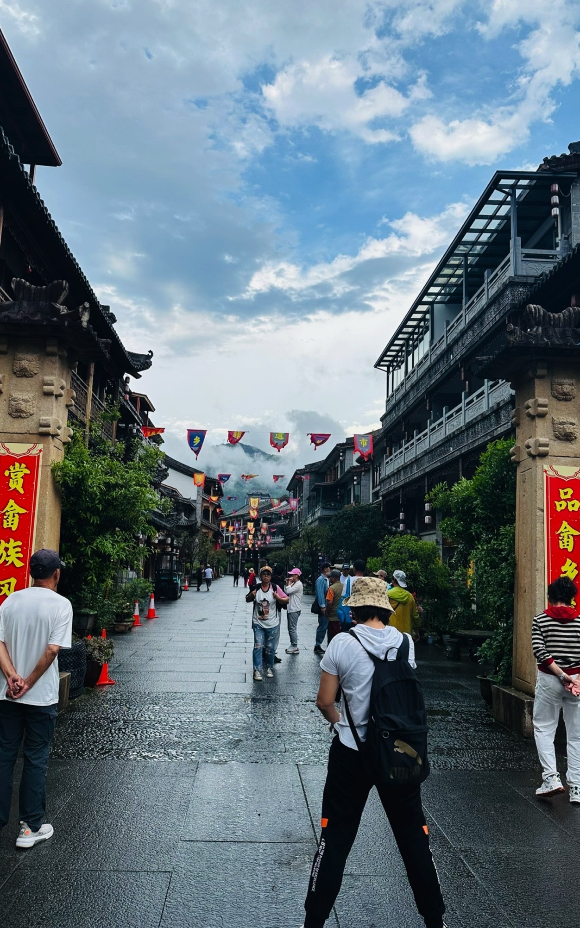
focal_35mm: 26
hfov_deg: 47.6
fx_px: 658
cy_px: 457
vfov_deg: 70.4
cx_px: 277
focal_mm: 6.86
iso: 80
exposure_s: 1/2525
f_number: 1.78
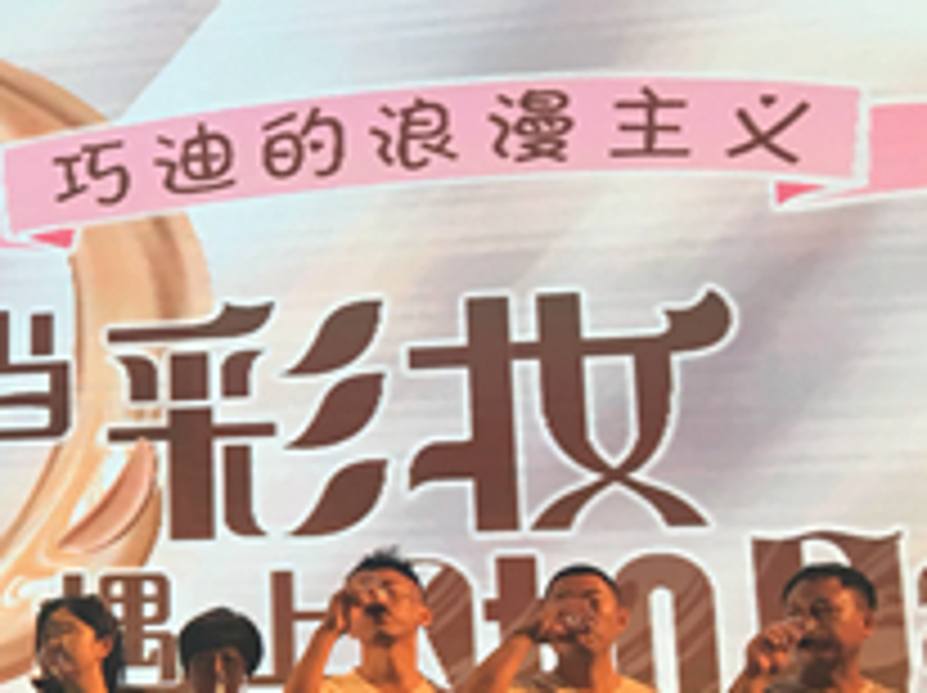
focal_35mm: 89
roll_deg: -2.4
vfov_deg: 16.4
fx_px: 2381
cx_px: -410
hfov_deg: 19.6
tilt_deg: +12.8
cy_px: 616
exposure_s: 1/33
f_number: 2.2
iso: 32
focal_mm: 4.15
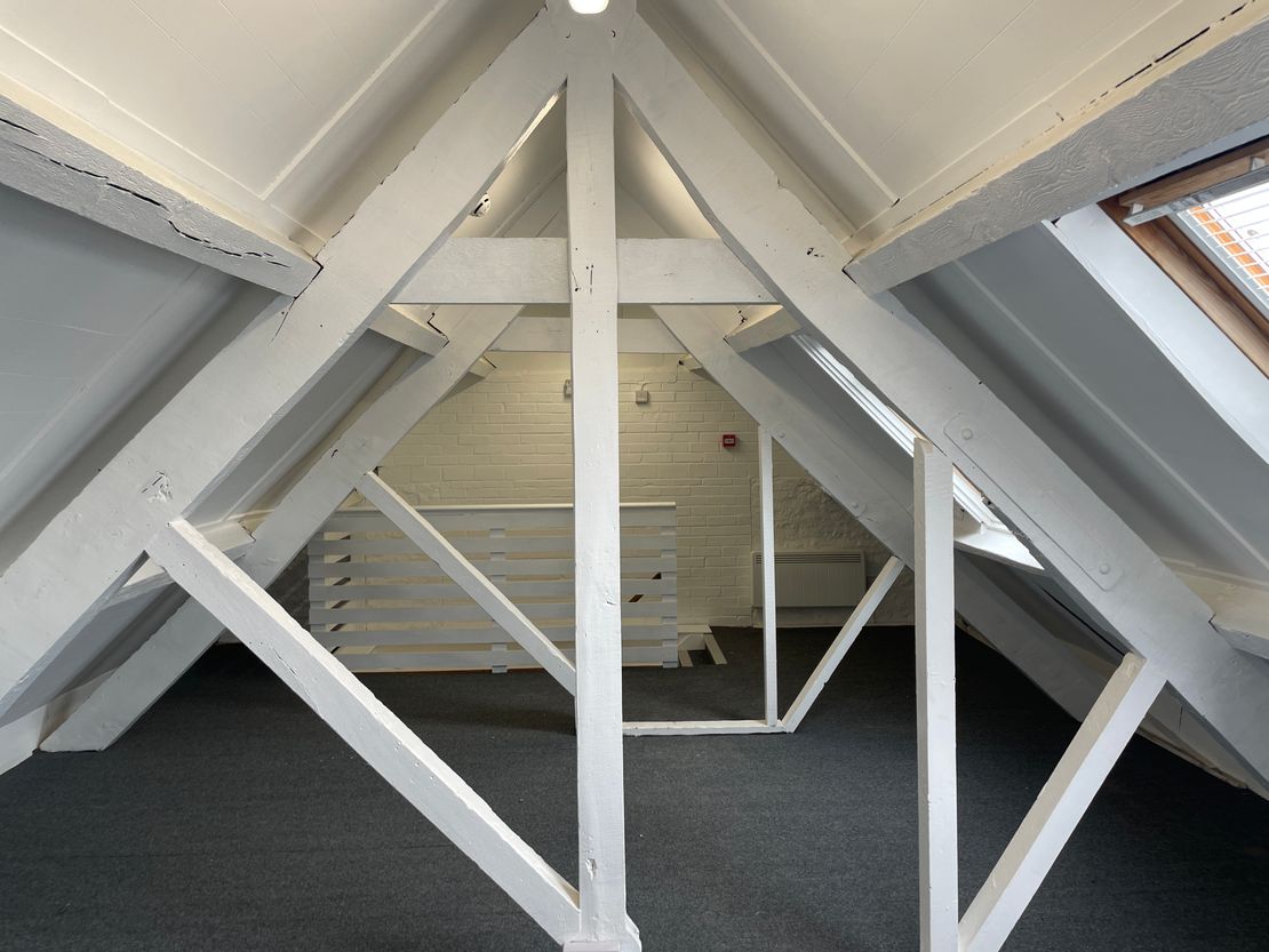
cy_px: 476
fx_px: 953
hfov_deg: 67.3
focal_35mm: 26
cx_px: 634
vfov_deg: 53.1
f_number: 1.6
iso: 32
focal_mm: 4.2
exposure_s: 1/100
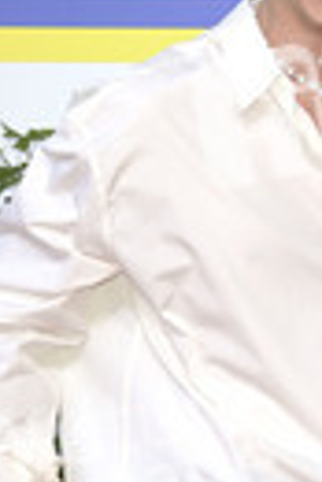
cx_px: 489
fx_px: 3693
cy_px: 285
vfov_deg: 7.5
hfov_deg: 5.0
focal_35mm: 276
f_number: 6.3
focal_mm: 90
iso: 640
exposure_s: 1/250
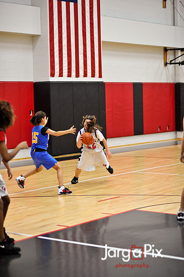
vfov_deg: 23.9
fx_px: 653
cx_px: 92
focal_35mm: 85
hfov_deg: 16.0
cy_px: 138
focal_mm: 85
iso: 1600
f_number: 2
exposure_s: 1/500
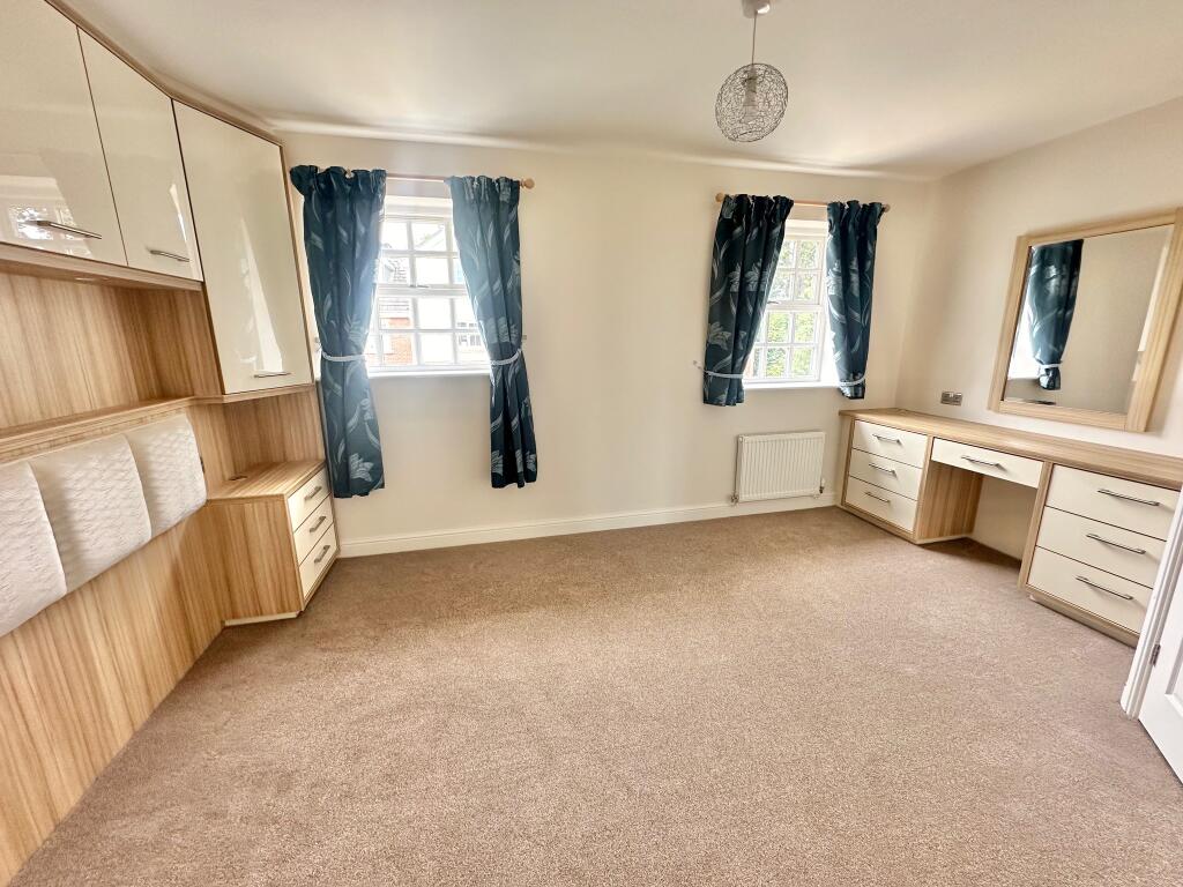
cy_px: 444
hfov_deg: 102.1
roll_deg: +0.6
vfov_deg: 85.7
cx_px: 592
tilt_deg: -12.3
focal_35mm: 14
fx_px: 478
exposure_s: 1/99
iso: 200
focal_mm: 2.22
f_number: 2.2
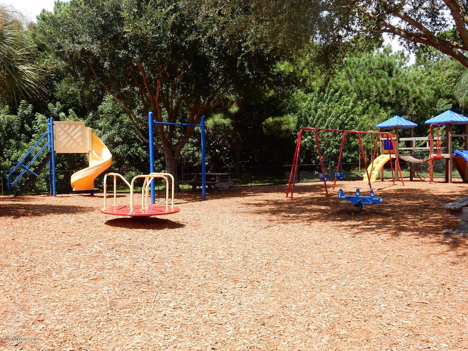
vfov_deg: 39.7
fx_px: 487
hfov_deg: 51.4
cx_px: 234
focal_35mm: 36
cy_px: 176
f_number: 4
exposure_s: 1/500
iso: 125
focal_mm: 6.4
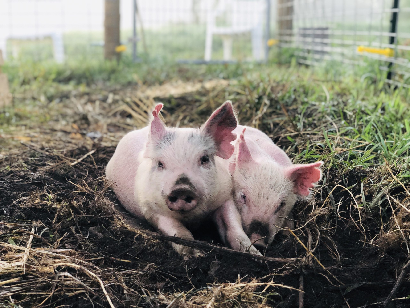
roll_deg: -0.3
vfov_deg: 28.0
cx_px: 205
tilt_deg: -9.9
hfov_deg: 36.8
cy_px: 154
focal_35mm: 52
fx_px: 616
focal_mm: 6
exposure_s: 1/30
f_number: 2.4
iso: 125
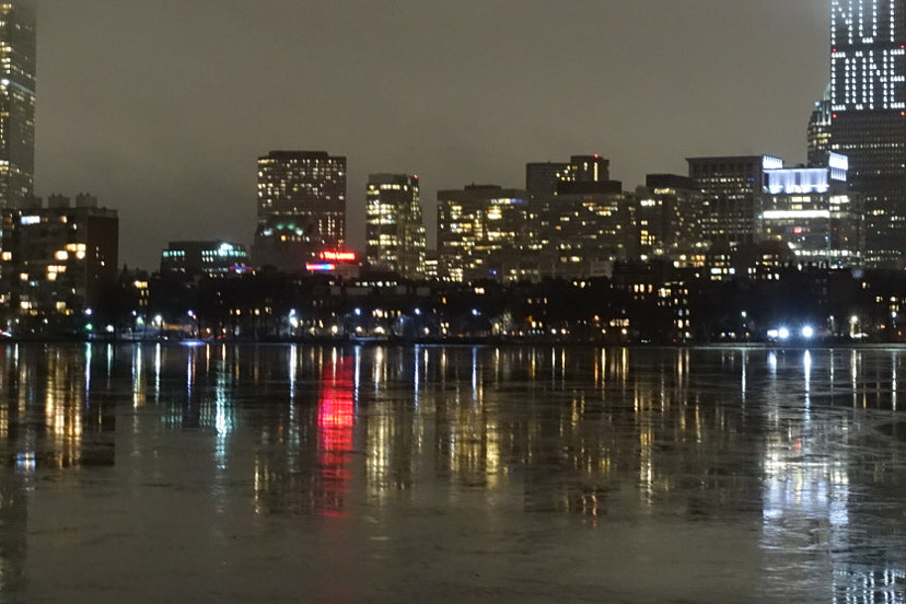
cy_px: 210
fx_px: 2189
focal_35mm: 87
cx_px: 549
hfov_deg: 23.3
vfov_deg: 15.7
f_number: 2.8
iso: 1600
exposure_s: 1/6
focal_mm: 16.62
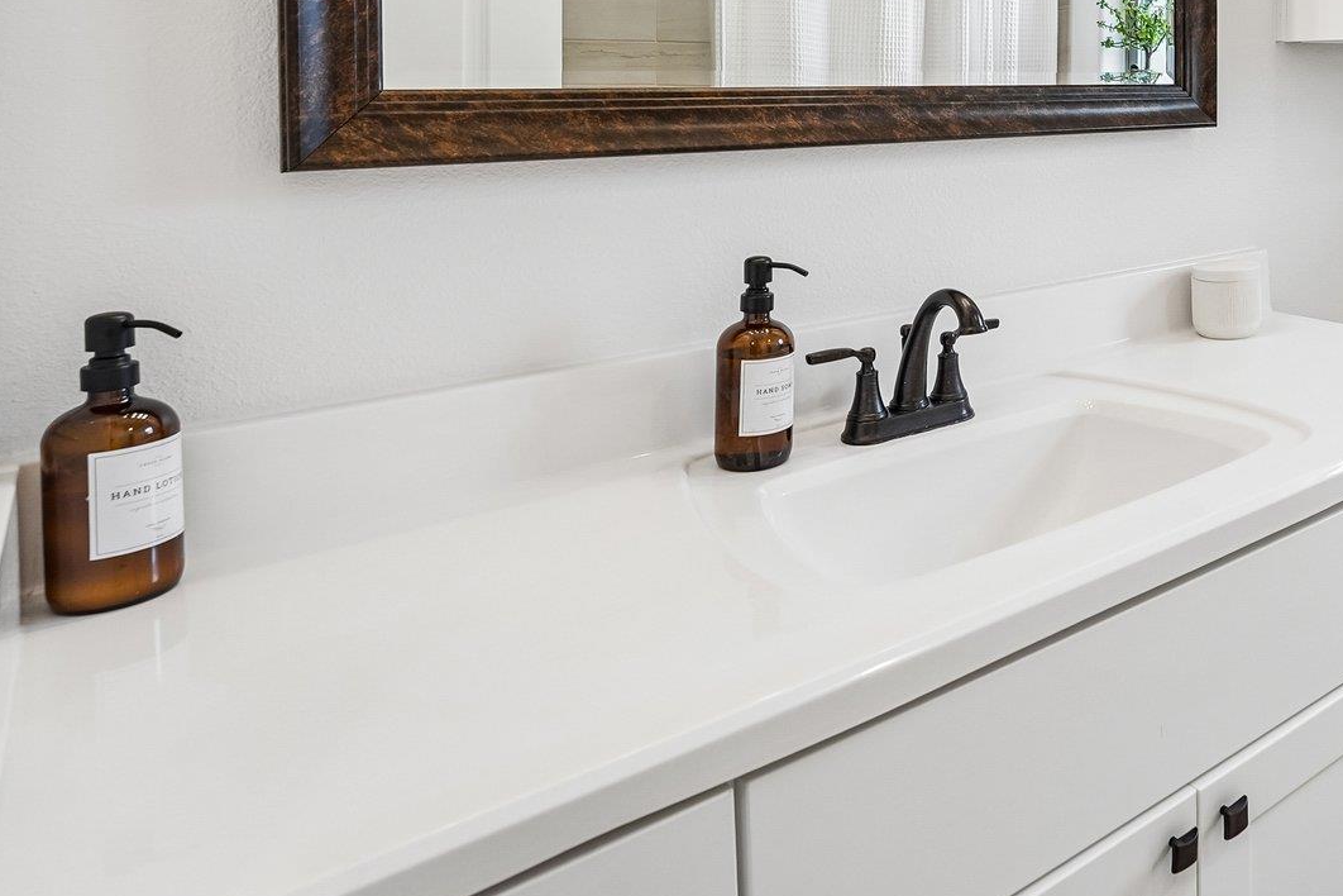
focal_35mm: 27
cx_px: 1268
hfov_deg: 55.8
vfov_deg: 43.5
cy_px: 78
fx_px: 1007
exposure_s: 1/80
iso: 400
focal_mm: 14
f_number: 8
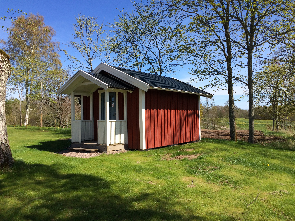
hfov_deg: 61.7
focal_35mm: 29
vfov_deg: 48.2
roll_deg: +1.1
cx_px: 148
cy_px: 110
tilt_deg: +1.1
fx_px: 247
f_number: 2.2
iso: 32
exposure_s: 1/1466
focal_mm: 4.15
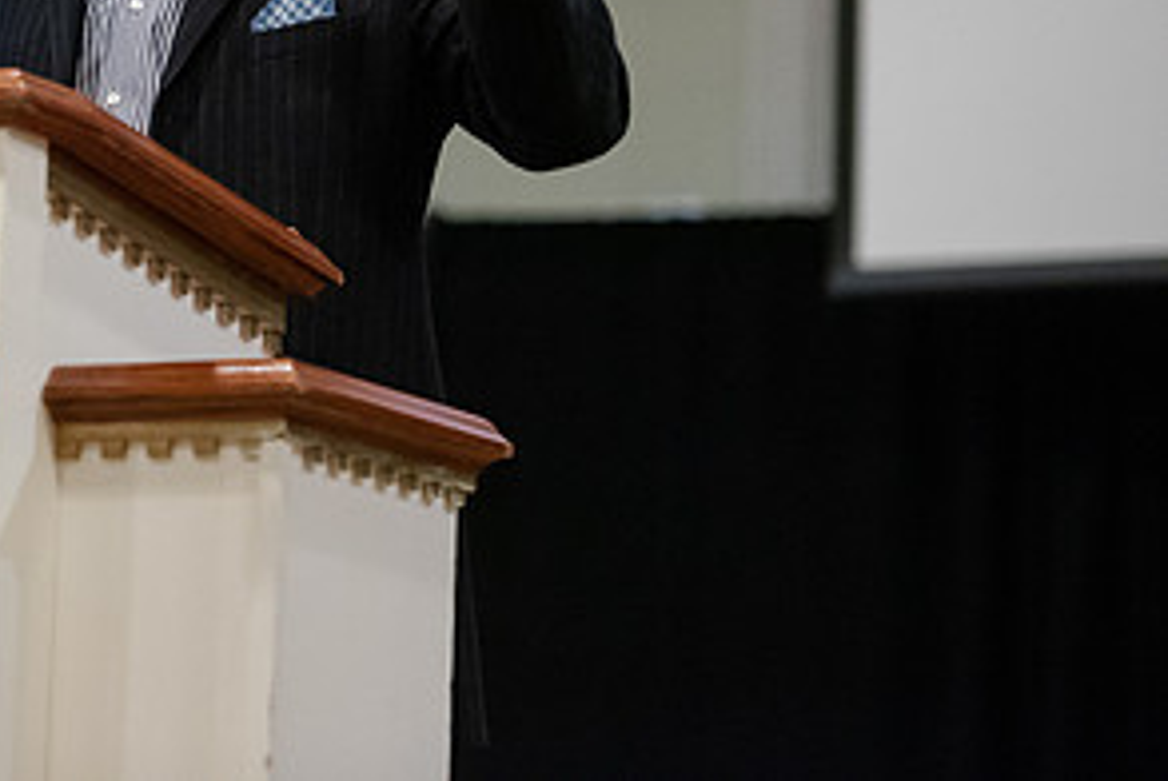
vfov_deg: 5.3
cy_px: 14
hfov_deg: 8.0
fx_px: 8346
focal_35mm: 257
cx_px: 20
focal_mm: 130
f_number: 2.8
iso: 8000
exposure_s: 1/200
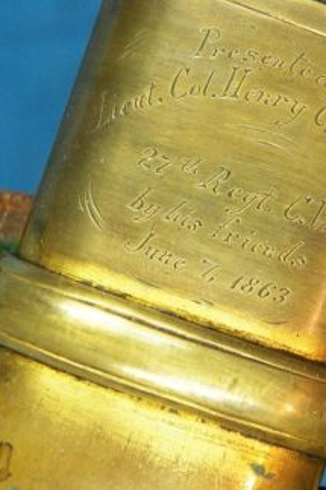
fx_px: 1944
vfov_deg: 14.3
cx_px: 284
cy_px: 173
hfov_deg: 9.5
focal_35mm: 143
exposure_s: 1/40
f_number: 3.6
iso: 250
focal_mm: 13.2
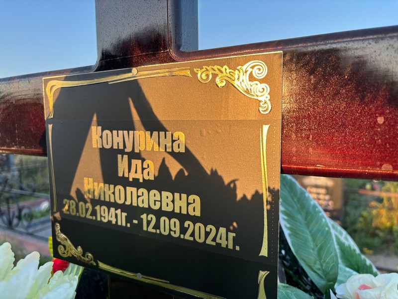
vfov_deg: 53.1
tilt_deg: -6.7
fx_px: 299
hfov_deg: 67.3
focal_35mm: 26
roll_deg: +1.9
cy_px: 150
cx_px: 199
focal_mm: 5.96
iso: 50
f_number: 1.6
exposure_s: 1/365
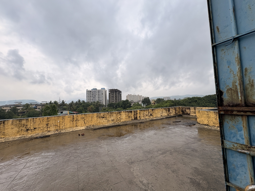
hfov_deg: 102.1
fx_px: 103
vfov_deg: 85.7
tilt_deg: +3.9
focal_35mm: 14
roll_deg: +2.3
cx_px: 128
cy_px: 96
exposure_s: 1/787
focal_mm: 2.22
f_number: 2.2
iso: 40
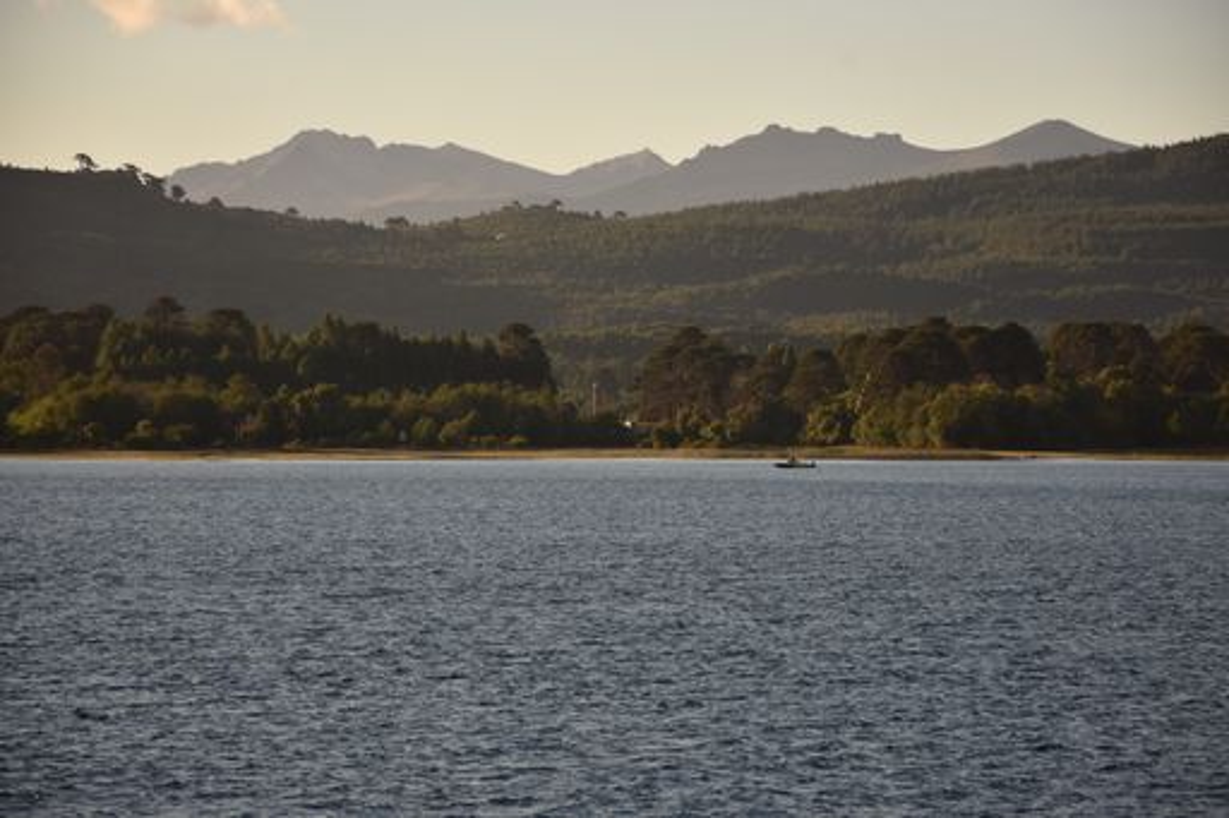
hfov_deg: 11.8
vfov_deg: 7.9
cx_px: 614
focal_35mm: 174
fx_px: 5938
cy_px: 409
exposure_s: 1/320
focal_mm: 116
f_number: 7.1
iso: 100
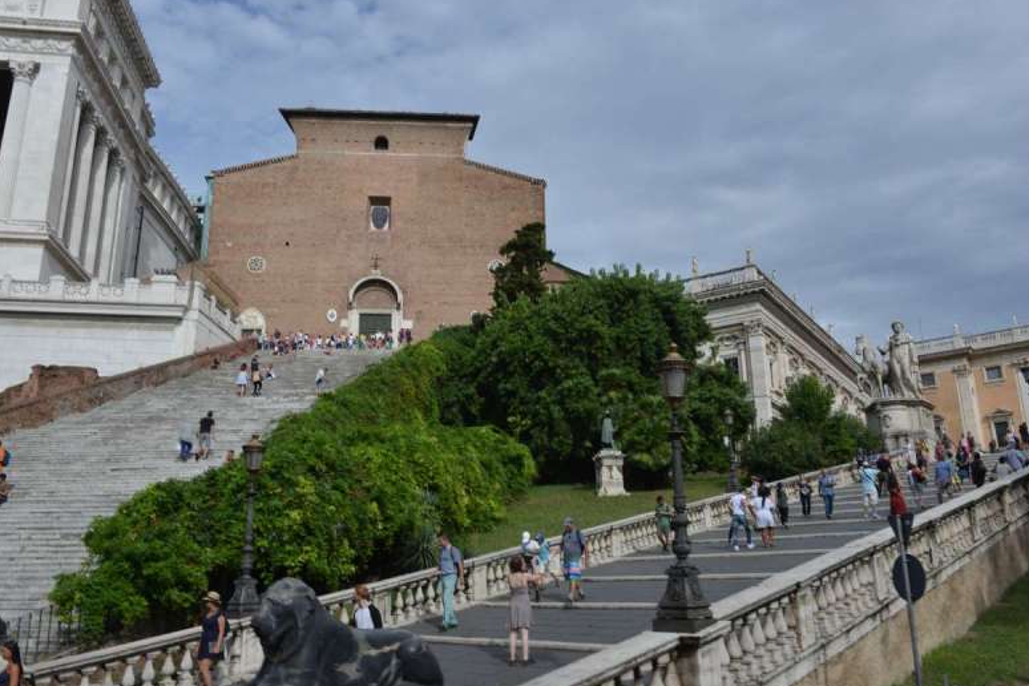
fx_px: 857
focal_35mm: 30
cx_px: 507
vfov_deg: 43.6
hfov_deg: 61.9
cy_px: 348
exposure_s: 1/200
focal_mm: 29
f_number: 8
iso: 125
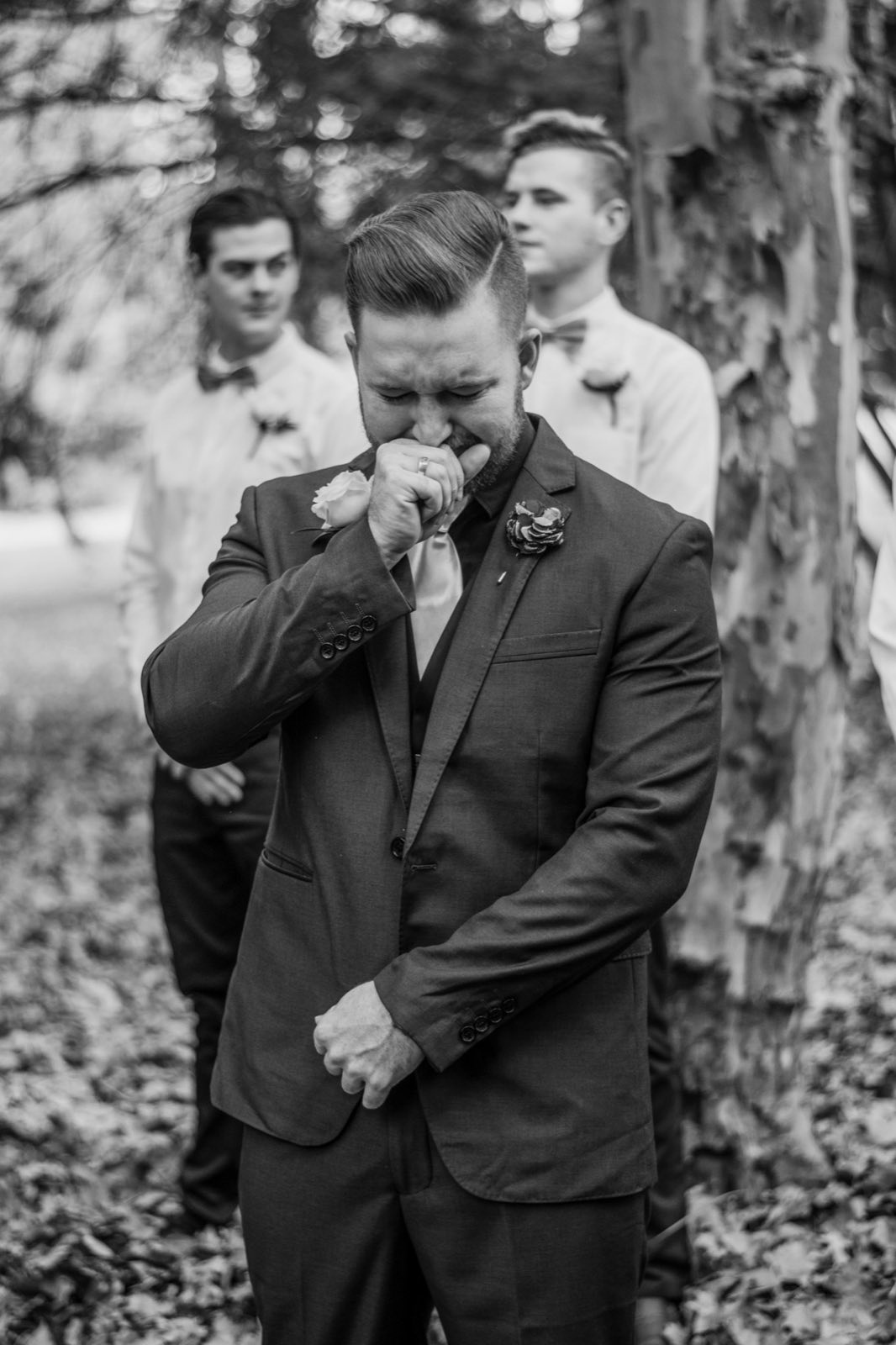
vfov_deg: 27.0
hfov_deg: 18.2
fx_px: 2801
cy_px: 672
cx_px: 448
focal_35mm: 75
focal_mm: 50
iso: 200
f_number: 1.8
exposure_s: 1/400
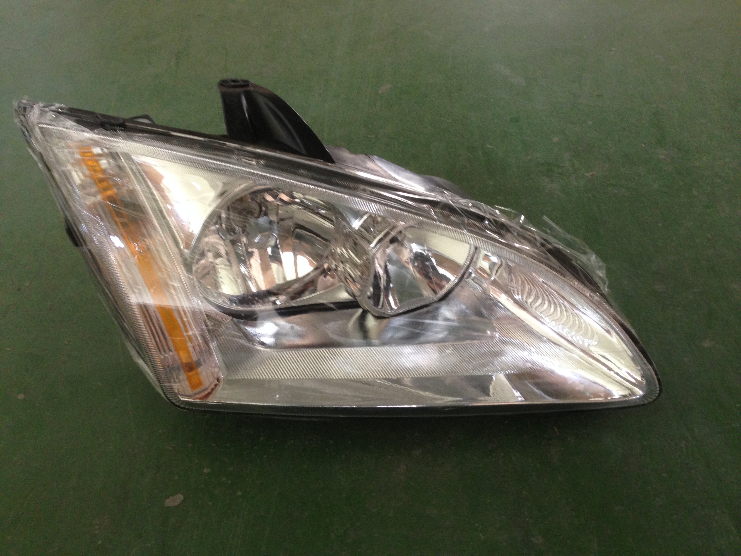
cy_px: 278
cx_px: 370
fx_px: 706
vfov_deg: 42.9
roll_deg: +1.7
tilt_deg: -42.9
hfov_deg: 55.4
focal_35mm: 33
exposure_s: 1/20
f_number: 2.4
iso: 160
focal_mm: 4.12
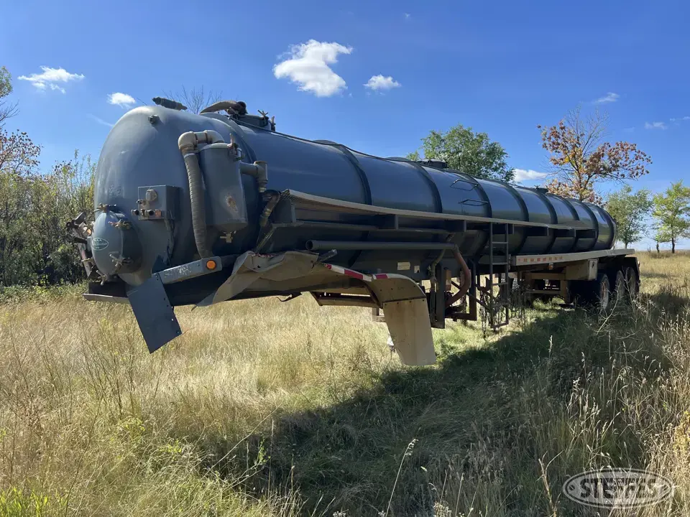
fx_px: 518
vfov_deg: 53.1
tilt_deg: +1.9
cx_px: 345
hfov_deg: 67.3
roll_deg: +0.9
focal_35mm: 26
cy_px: 258
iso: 50
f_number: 1.5
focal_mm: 5.7
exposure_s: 1/2299
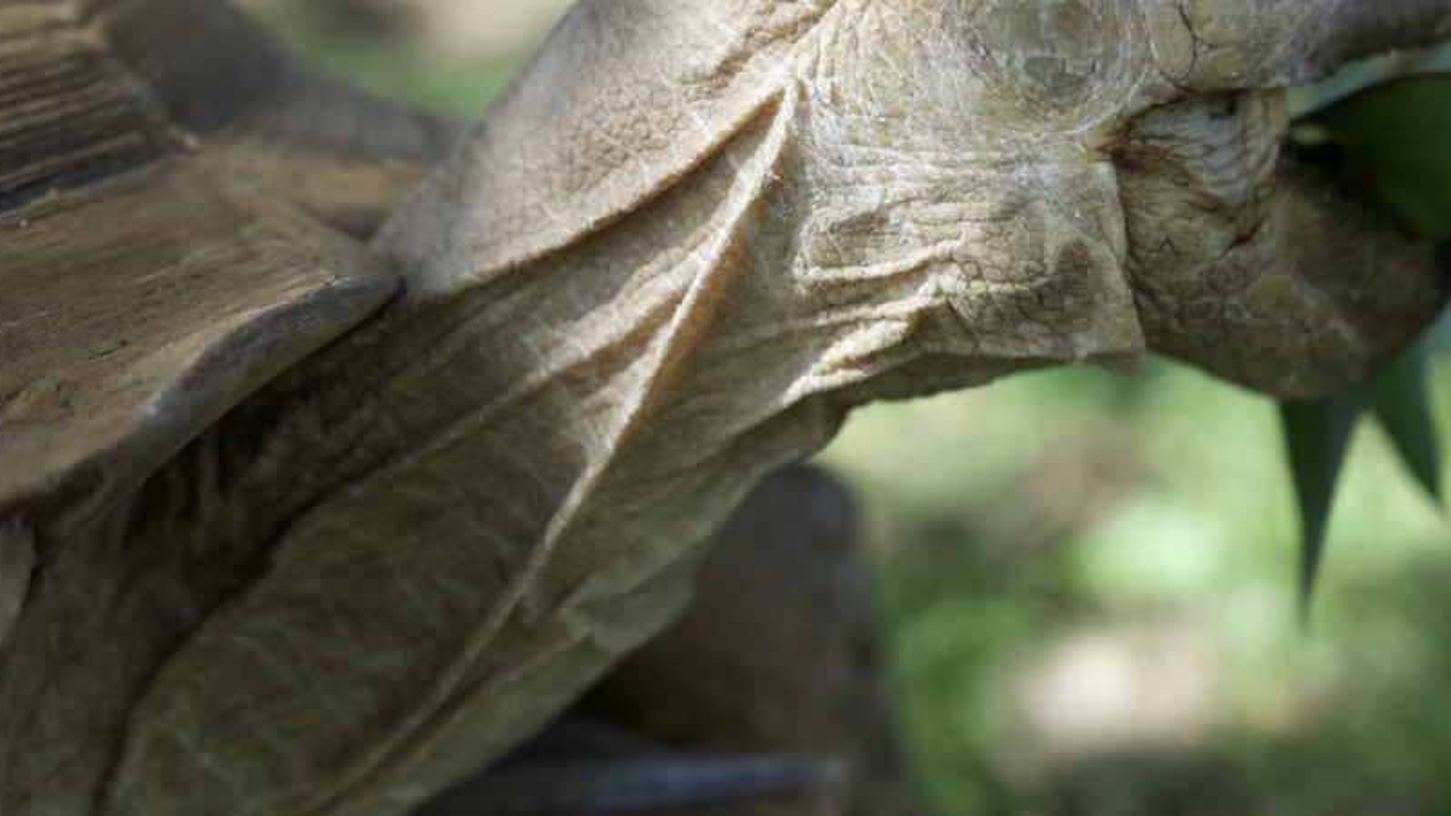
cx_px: 897
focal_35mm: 61
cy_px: 163
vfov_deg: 19.5
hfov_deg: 34.2
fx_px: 2347
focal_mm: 43
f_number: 4.5
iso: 1600
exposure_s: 1/2000
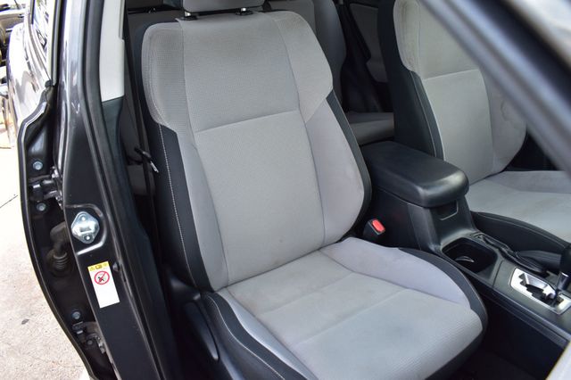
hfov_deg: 67.4
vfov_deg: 47.9
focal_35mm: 27
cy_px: 190
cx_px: 286
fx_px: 428
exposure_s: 1/40
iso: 400
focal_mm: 18
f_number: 7.1
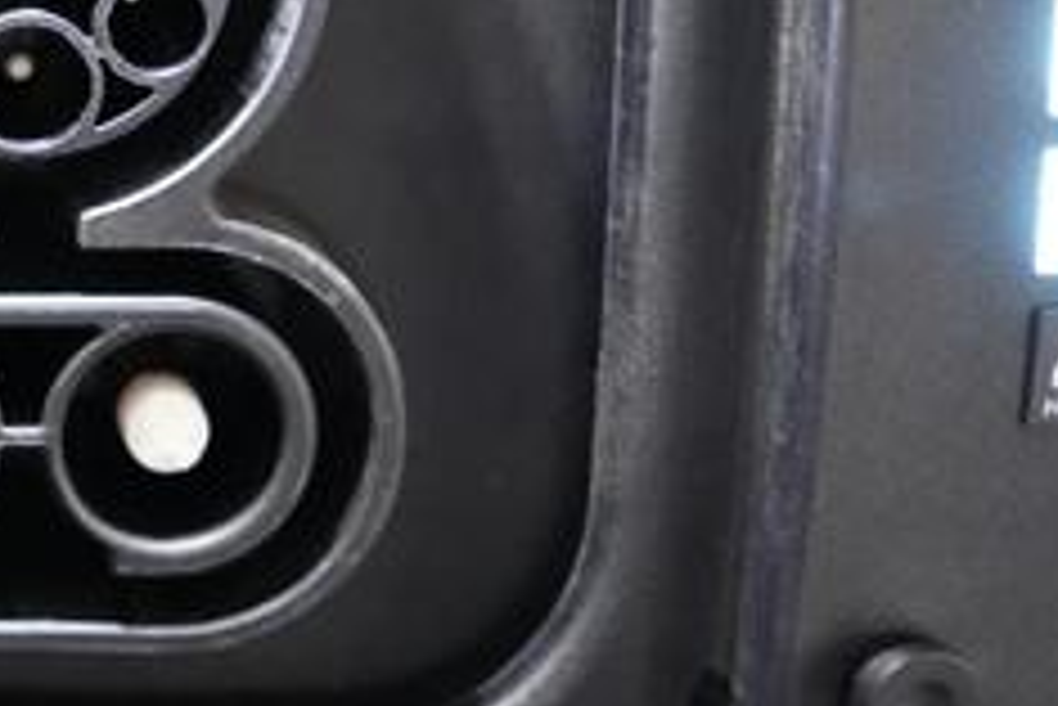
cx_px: -171
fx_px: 2000
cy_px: -58
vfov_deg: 19.3
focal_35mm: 68
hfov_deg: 26.7
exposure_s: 1/160
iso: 12800
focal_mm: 25
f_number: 2.8
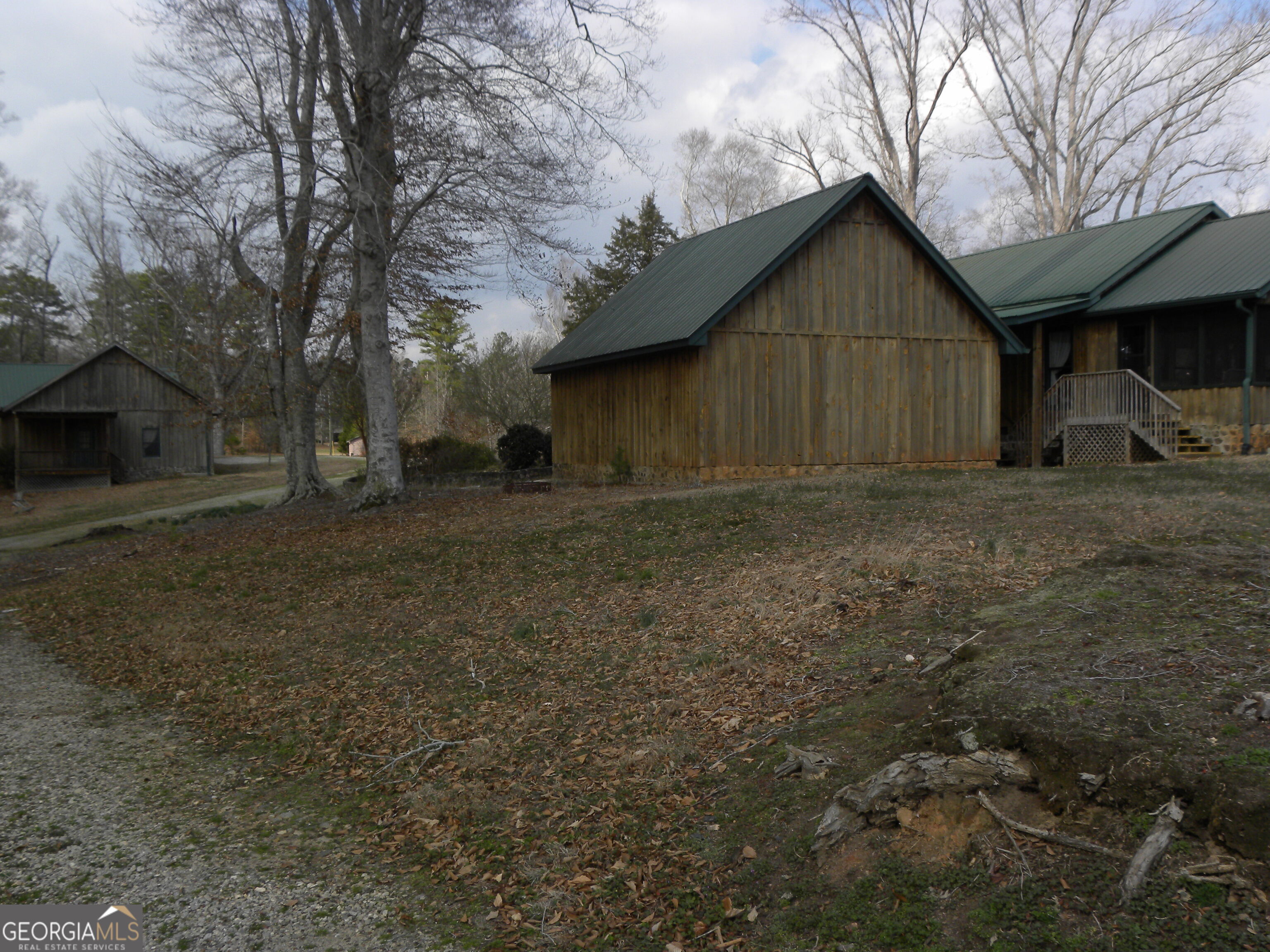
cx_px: 635
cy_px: 476
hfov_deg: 55.4
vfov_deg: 42.9
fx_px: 1211
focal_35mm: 33
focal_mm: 5.9
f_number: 5
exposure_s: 1/302
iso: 64
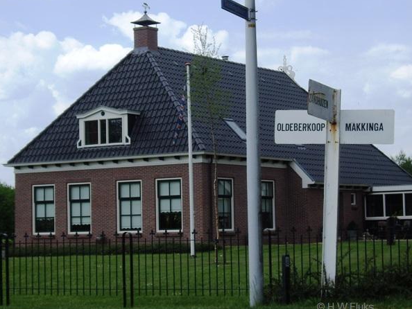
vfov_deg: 21.0
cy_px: 150
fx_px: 833
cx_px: 196
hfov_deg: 27.8
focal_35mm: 70
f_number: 3.8
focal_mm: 13.7
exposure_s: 1/1000
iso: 64
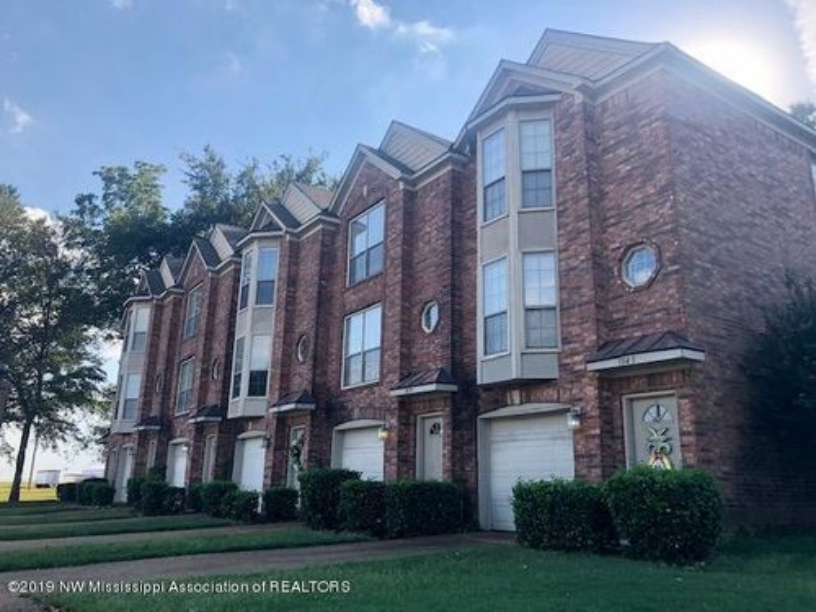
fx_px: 660
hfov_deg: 63.4
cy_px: 306
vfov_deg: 49.7
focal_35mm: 28
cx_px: 408
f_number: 1.8
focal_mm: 4
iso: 20
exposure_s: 1/1116
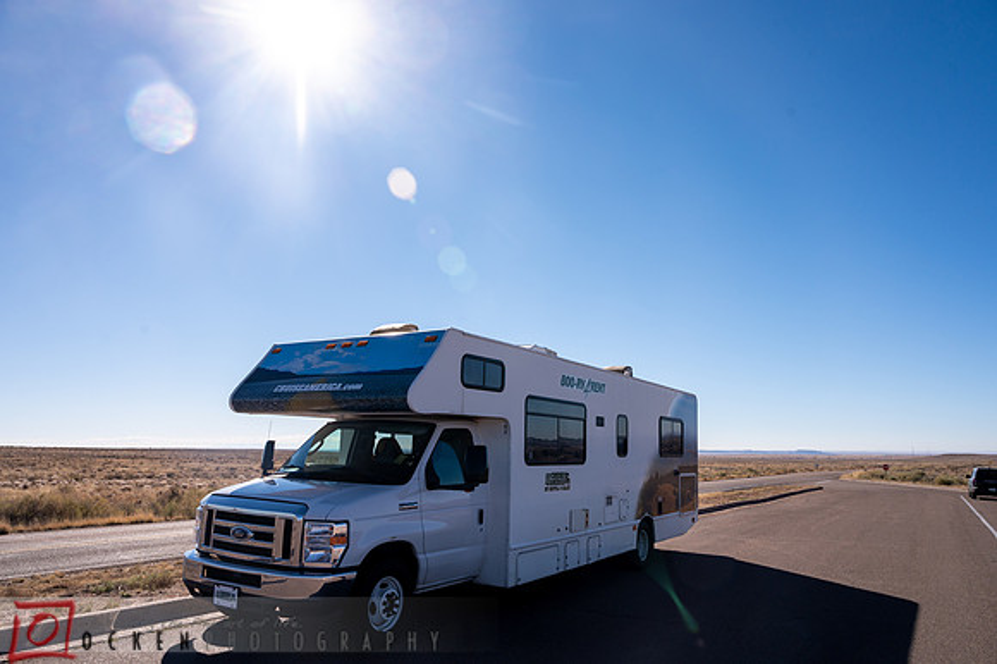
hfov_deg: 73.8
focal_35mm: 24
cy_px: 332
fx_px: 664
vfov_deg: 53.1
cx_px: 498
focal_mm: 24
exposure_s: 1/1000
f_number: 8
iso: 200
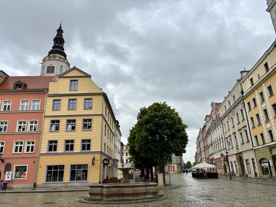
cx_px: 138
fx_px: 207
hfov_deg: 67.3
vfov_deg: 53.1
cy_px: 104
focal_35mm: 26
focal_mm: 5.96
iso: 50
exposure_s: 1/3021
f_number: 1.6
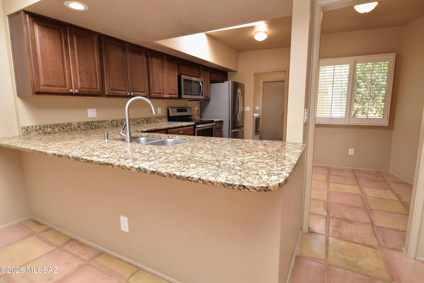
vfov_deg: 67.4
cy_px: 142
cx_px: 212
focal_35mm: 18
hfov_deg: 90.0
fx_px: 212
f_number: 9
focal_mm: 12
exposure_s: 1/25
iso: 400
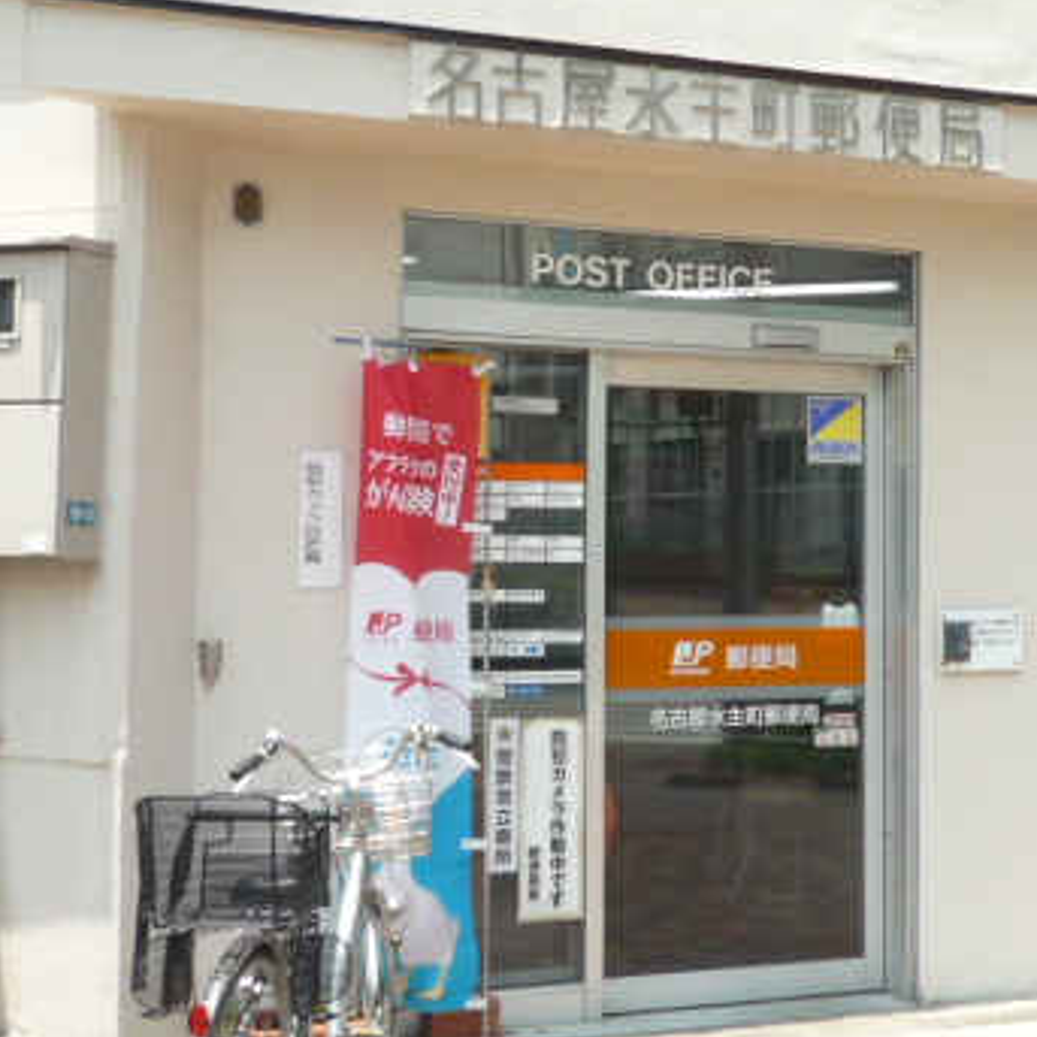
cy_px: 469
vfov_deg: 28.1
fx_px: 2067
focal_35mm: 61
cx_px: 747
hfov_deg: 27.9
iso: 100
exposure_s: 1/500
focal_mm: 4.4
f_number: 3.2
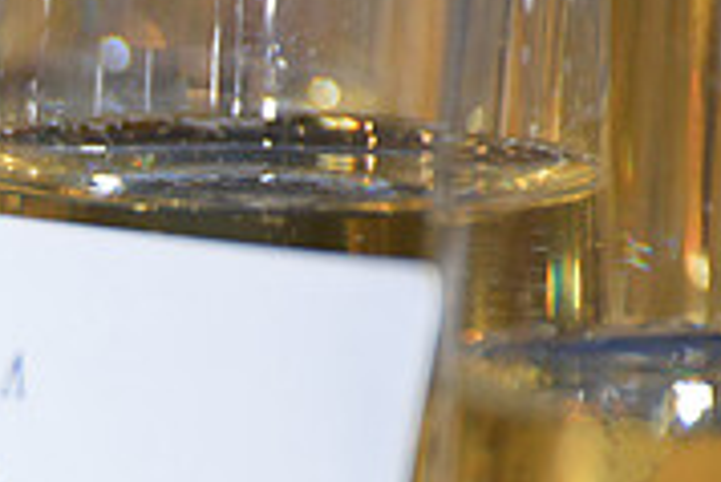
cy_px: 622
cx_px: -271
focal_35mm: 685
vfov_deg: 2.0
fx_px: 13730
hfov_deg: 3.0
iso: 1250
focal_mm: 210
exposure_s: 1/60
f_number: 5.3
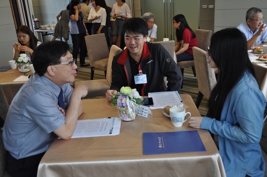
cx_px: 134
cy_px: 88
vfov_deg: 39.8
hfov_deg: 57.3
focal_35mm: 33
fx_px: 244
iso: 450
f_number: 4
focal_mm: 22
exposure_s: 1/60
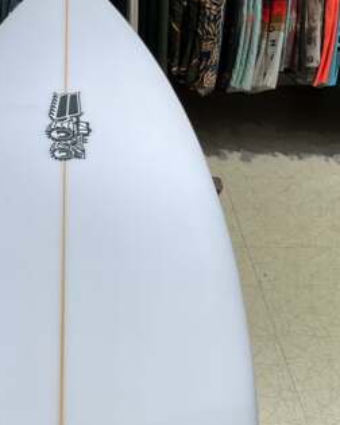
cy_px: 389
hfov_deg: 20.9
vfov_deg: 25.5
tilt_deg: -41.4
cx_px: 54
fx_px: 906
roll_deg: -1.2
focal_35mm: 72
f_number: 1.8
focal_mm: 3
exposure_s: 1/120
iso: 20
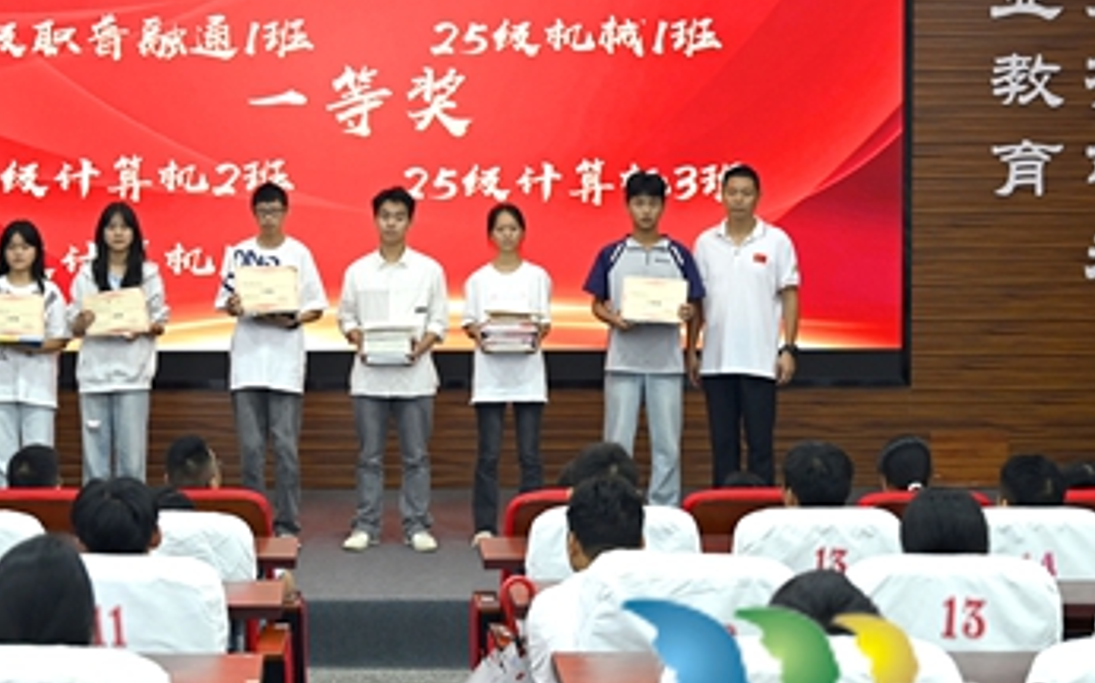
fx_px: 2476
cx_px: 342
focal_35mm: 83
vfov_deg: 15.7
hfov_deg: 24.8
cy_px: 237
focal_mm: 44
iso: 1600
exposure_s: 1/100
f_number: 3.2
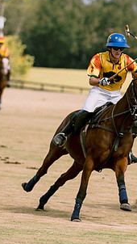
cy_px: 81
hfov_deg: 4.0
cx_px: 108
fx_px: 1975
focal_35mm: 306
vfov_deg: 7.0
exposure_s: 1/5000
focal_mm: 140
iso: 200
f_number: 4
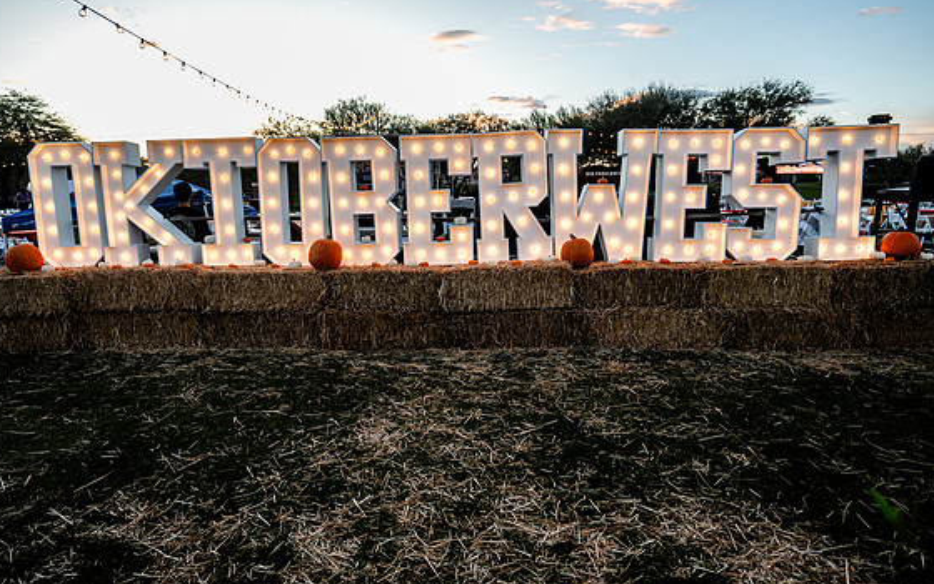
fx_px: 484
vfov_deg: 62.2
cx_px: 459
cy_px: 289
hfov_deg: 88.0
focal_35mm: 19
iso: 250
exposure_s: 1/100
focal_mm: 18
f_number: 4
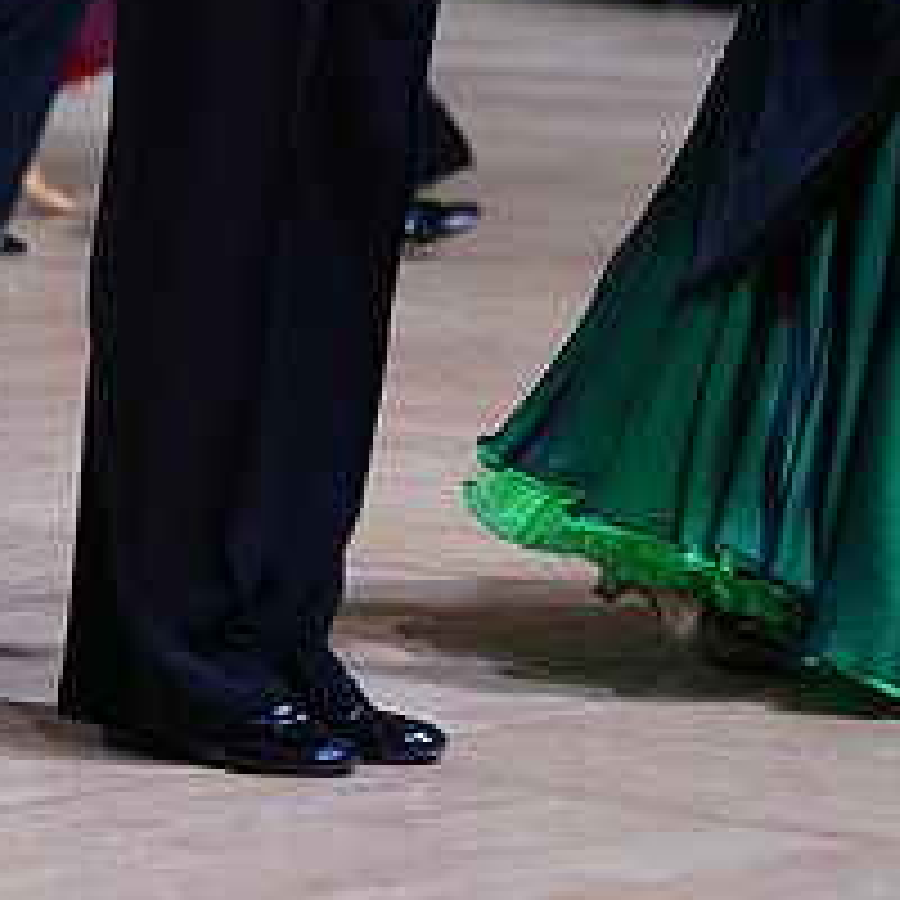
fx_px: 7030
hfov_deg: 7.3
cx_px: 844
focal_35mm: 239
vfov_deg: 7.3
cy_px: -238
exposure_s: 1/500
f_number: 2.8
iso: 640
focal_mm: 97
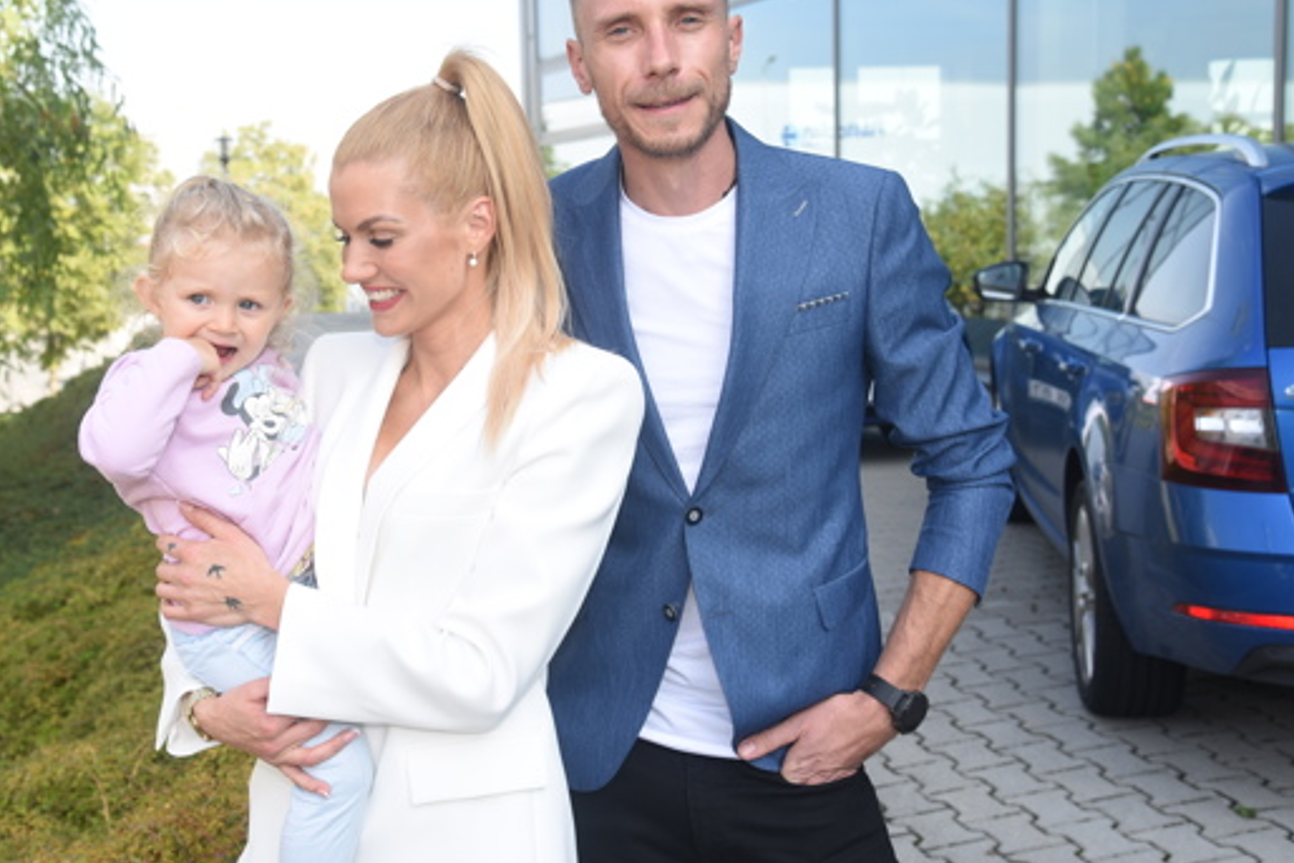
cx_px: 478
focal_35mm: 51
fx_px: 1834
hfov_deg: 38.6
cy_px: 403
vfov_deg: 26.5
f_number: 5.6
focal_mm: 38
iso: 100
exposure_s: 1/100
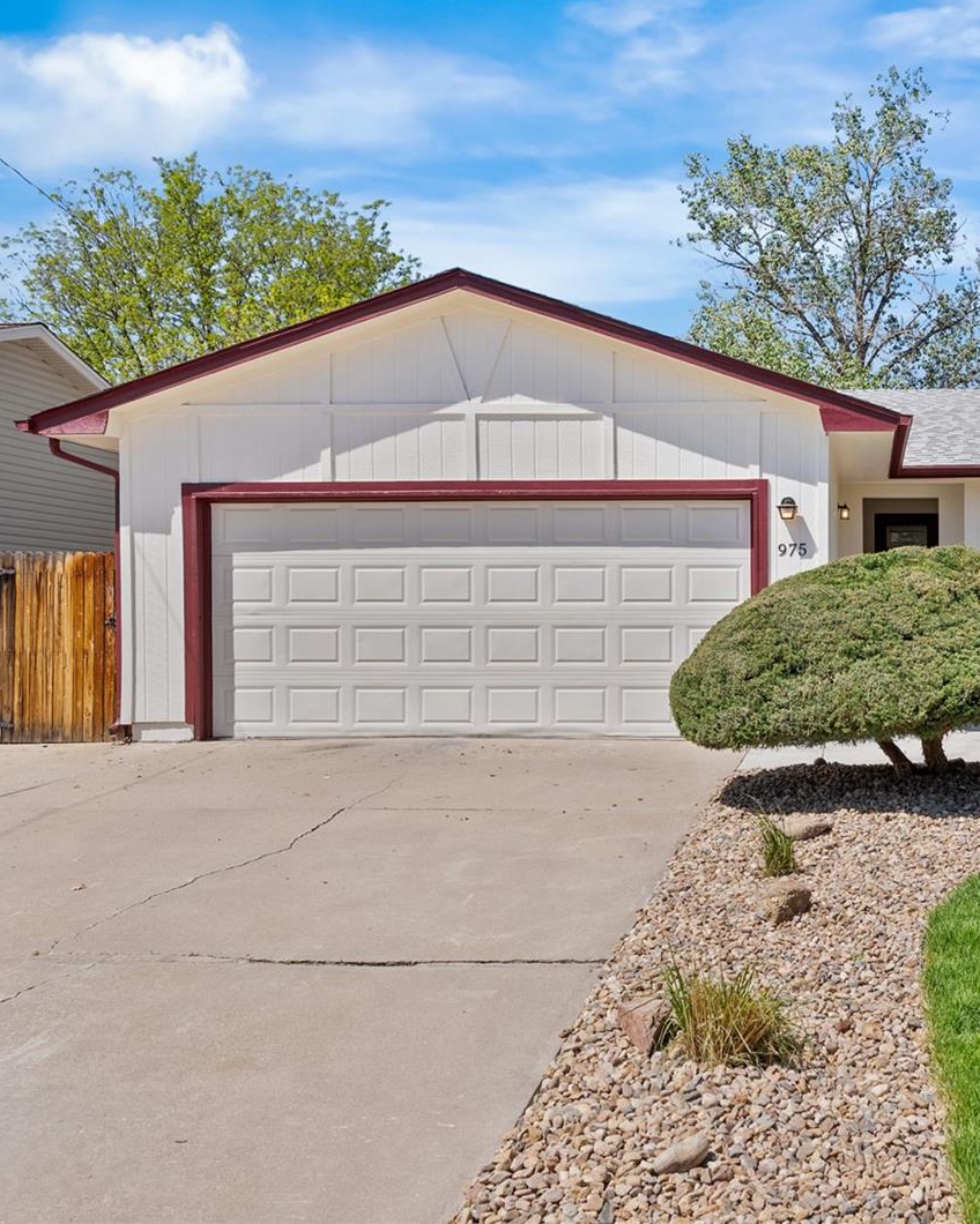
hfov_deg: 40.0
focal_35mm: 35
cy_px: 609
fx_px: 1258
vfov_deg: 51.9
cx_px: 845
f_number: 8
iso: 200
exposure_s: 1/400
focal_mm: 24.5
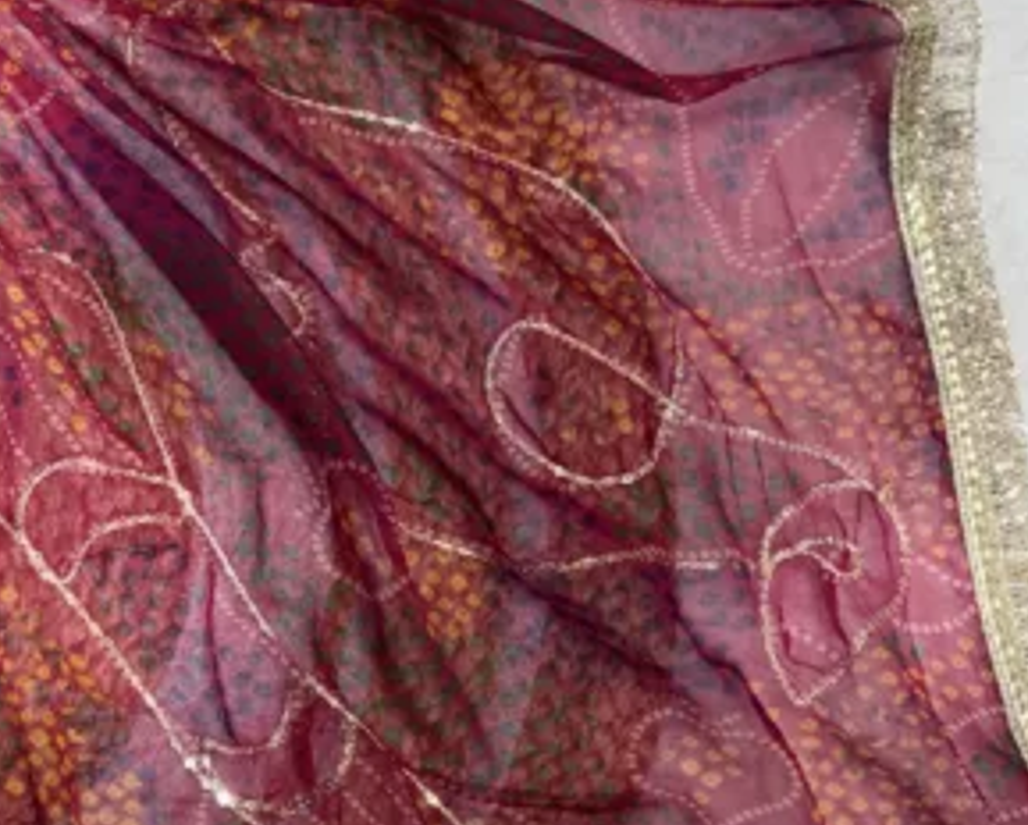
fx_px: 2407
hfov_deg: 22.6
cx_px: -121
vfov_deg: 19.5
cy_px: 446
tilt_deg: -81.4
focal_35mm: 79
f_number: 1.6
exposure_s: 1/100
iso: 50
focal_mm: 5.96
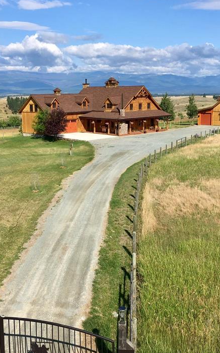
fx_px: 432
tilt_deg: -11.4
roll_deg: +0.6
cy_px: 182
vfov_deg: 44.4
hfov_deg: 28.6
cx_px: 108
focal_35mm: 45
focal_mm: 4.15
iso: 25
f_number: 2.2
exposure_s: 1/1923
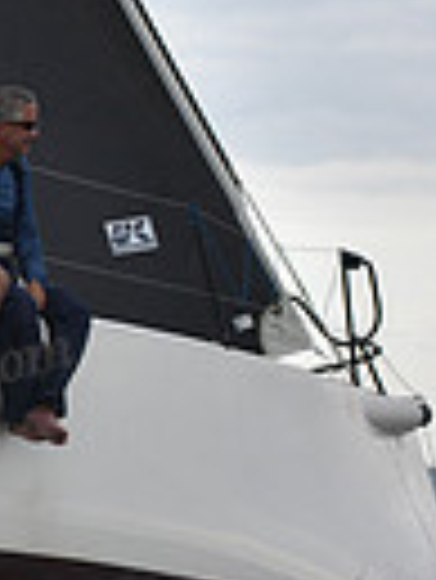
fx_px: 5063
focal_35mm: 302
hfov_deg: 4.7
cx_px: -791
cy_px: 245
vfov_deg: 6.6
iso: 250
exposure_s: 1/800
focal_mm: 70
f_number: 5
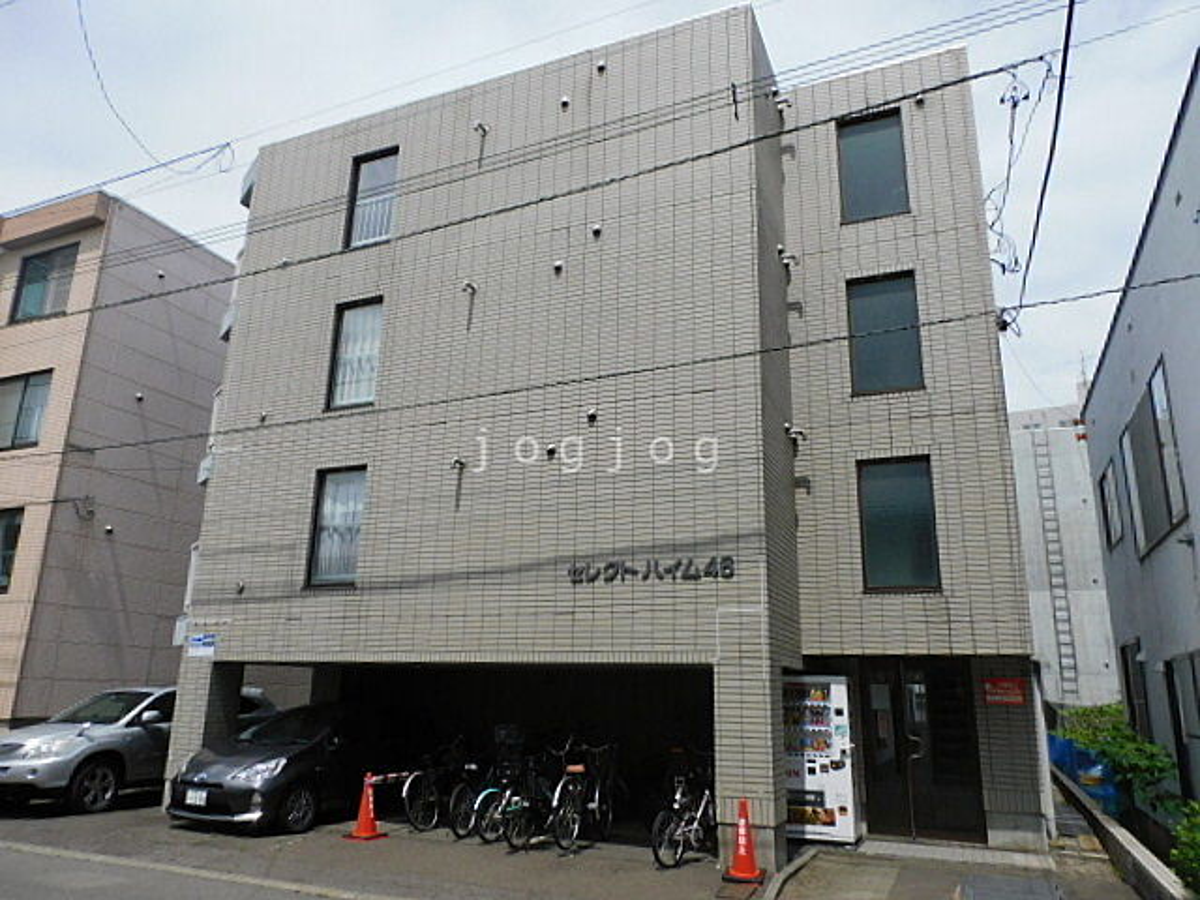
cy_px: 450
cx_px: 600
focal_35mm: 24
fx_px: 832
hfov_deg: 71.6
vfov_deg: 56.8
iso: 125
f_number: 4.2
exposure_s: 1/1600
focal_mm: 4.3
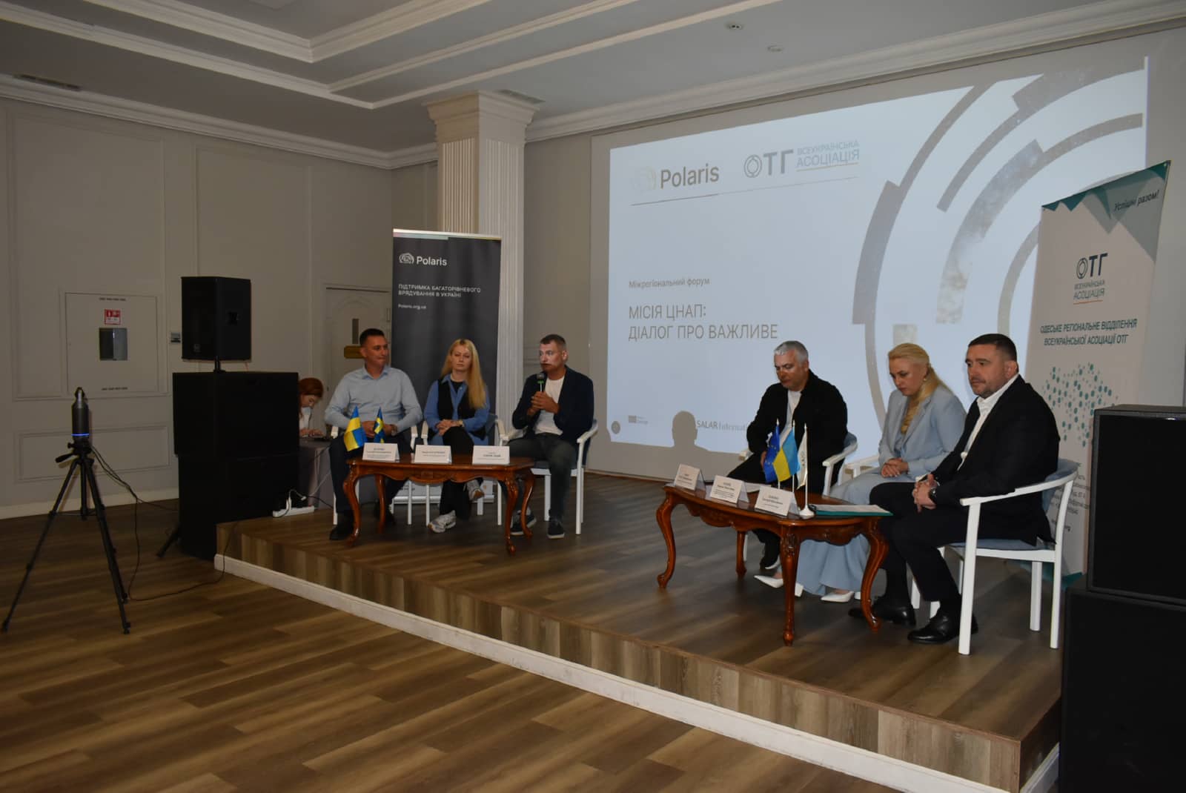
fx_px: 890
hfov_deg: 67.3
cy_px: 396
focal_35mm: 27
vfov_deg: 48.0
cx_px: 593
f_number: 5
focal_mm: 18
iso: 800
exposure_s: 1/100
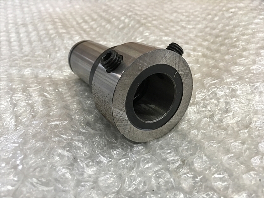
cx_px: 132
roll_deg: +7.1
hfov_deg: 61.7
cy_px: 99
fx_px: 221
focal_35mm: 29
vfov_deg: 48.2
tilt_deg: -35.1
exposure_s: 1/30
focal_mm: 4.15
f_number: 2.2
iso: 80
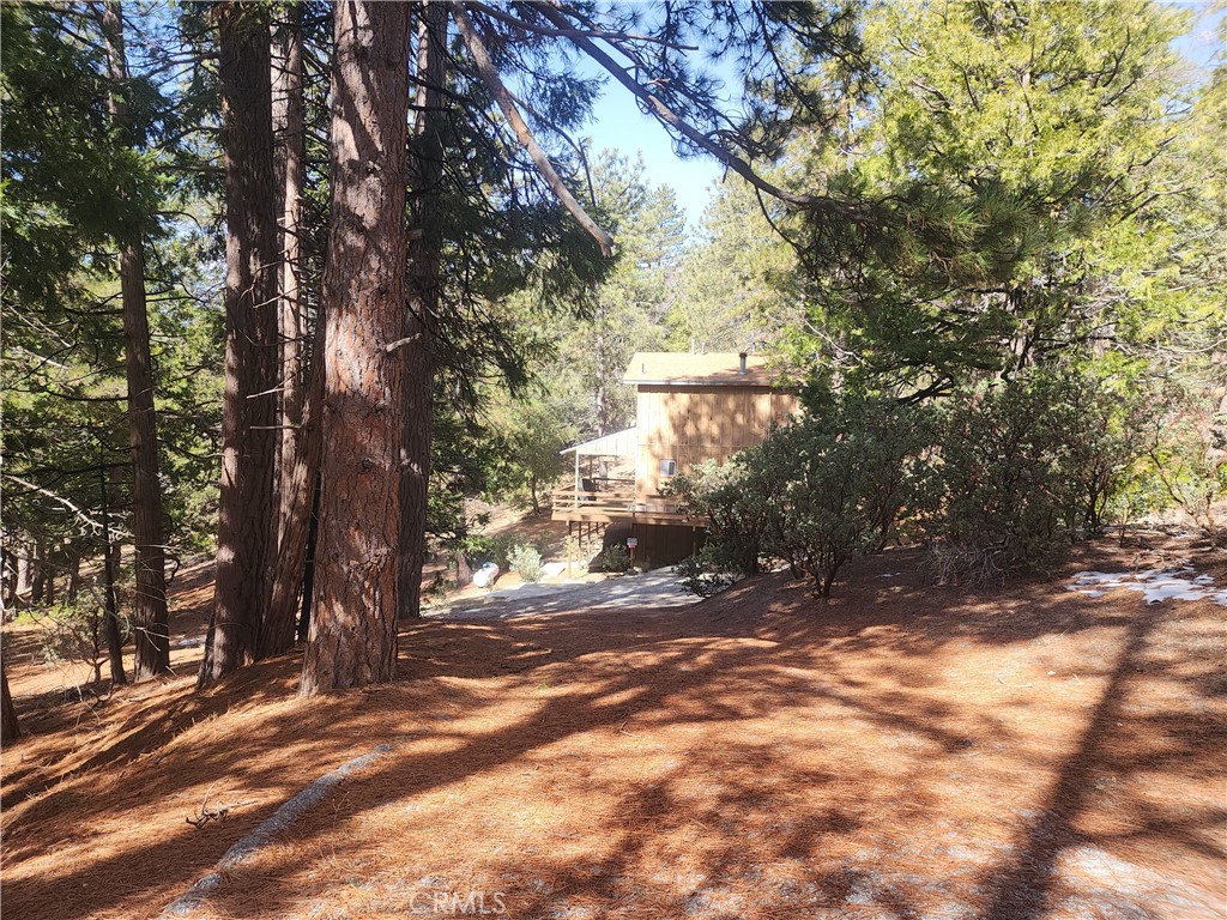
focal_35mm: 23
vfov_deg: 58.9
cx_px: 614
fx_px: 815
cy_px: 460
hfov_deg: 73.9
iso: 12
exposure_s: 1/183
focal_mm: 6.4
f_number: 1.8
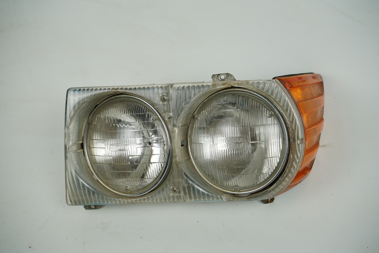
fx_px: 432
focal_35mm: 41
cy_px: 126
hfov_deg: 47.4
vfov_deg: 32.6
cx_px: 190
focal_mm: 41
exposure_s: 1/200
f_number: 7.1
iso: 200
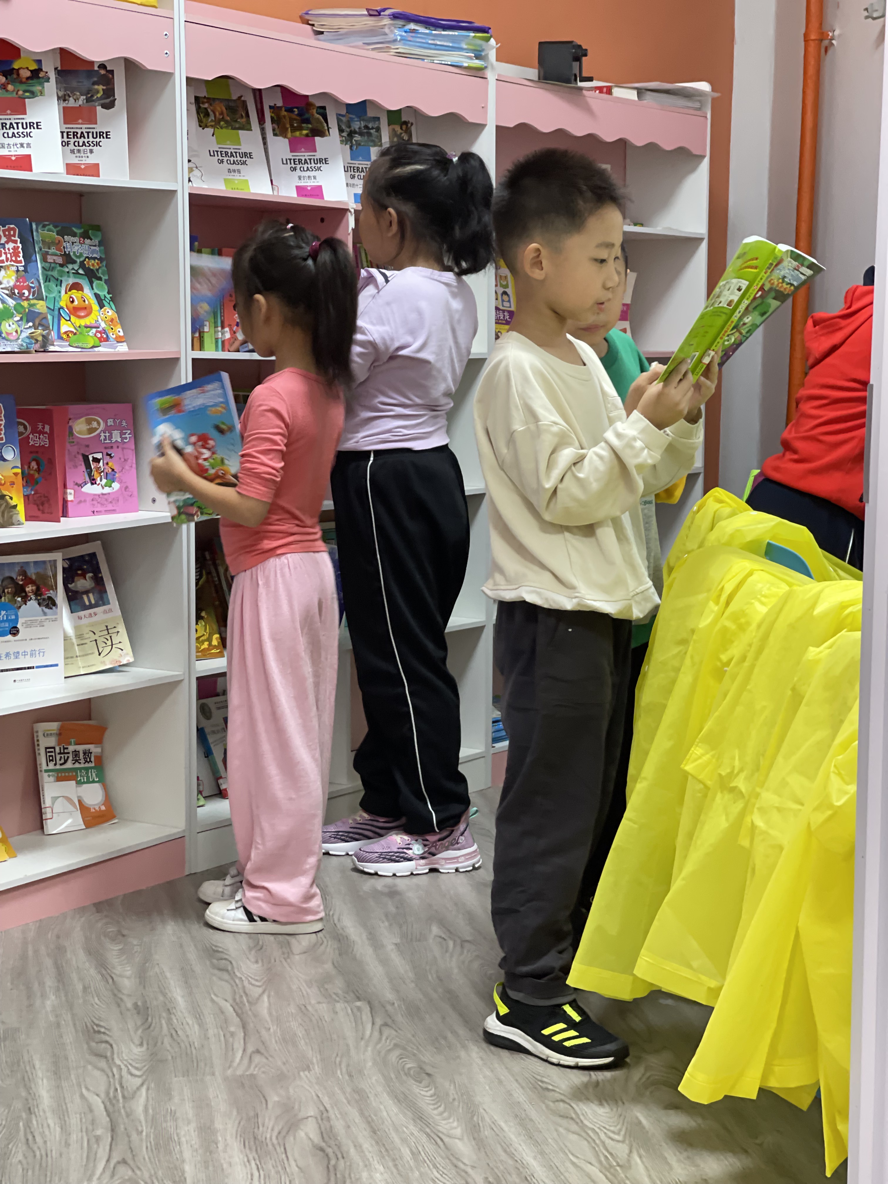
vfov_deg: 30.3
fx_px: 2189
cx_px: 444
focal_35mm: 64
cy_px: 592
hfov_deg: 22.9
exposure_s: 1/33
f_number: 2.2
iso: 200
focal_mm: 7.5
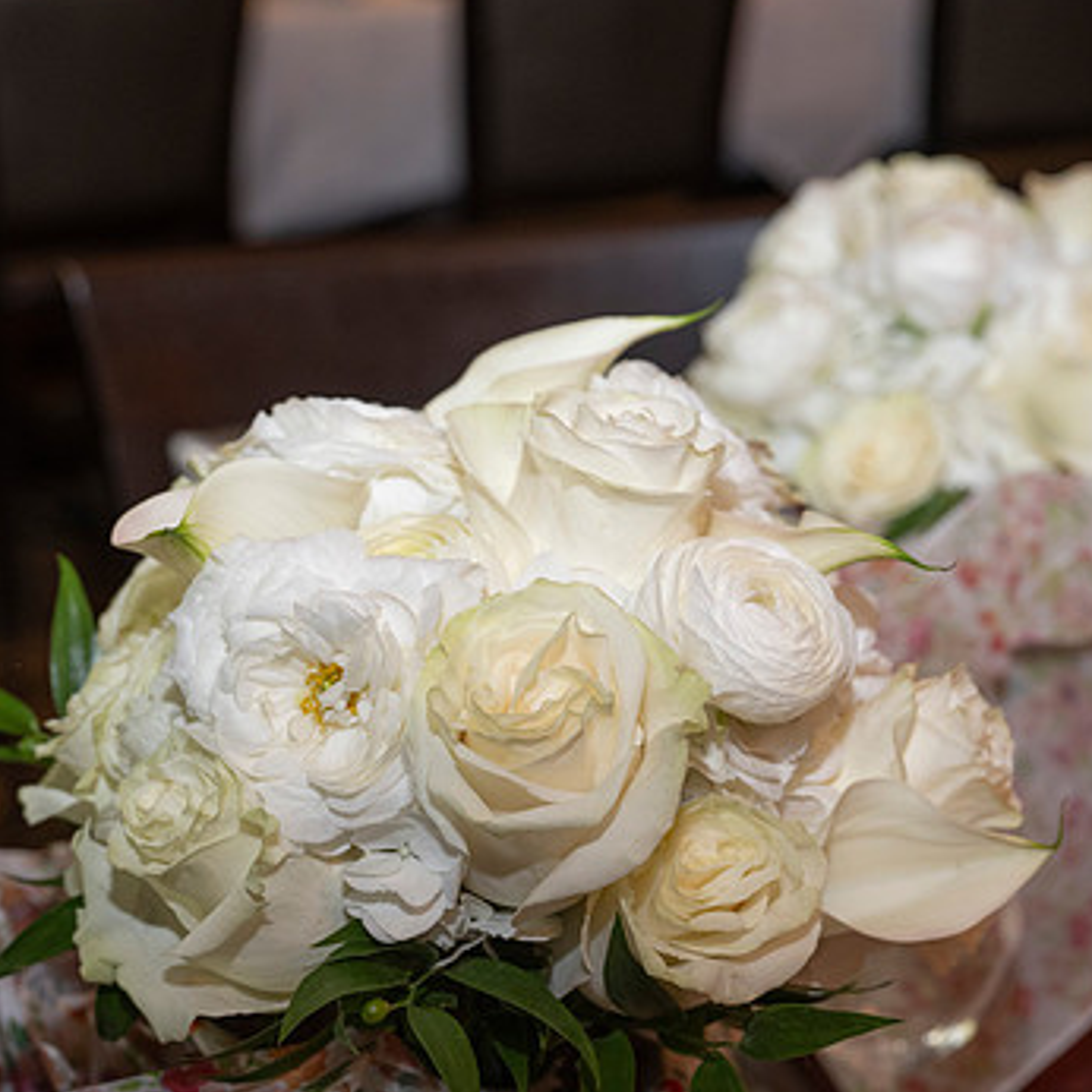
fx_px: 2748
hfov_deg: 22.4
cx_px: 660
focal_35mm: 77
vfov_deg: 22.5
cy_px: 592
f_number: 5
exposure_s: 1/50
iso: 1000
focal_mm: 54
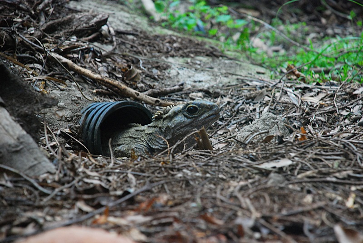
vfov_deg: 6.8
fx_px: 2045
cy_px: 122
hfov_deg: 10.1
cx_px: 182
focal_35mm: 202
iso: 640
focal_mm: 135
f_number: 5.6
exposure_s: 1/30
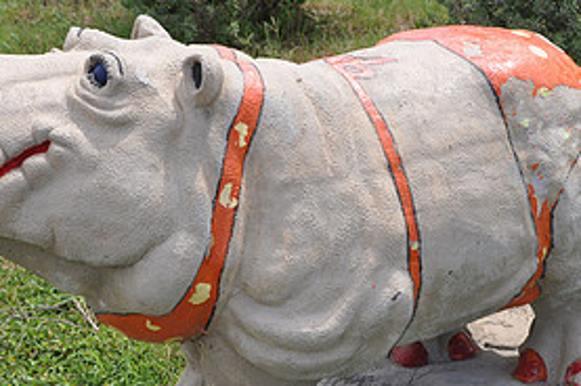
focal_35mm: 88
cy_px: 186
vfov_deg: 15.5
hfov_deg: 23.1
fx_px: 1419
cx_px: 357
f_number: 6.3
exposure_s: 1/160
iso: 200
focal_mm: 28
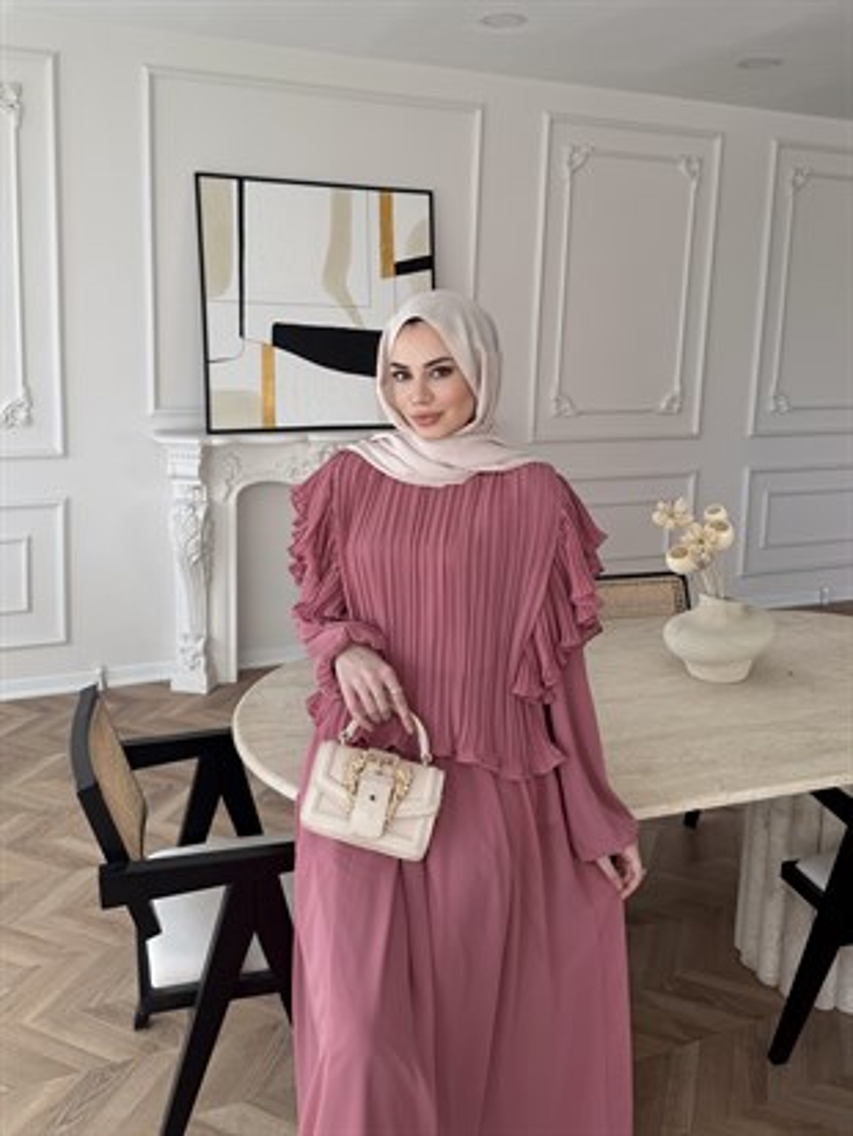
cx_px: 426
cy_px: 568
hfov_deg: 56.8
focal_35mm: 24
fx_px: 788
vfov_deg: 71.6
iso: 80
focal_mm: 6.76
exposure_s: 1/370
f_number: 1.78
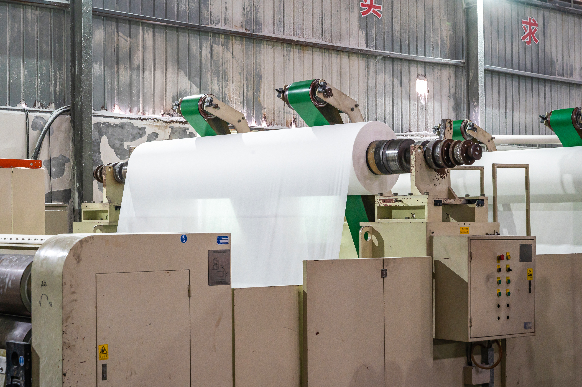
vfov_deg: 21.2
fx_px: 1034
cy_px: 194
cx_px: 291
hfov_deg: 31.4
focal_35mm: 64
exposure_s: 1/13
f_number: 11
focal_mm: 64
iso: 1000
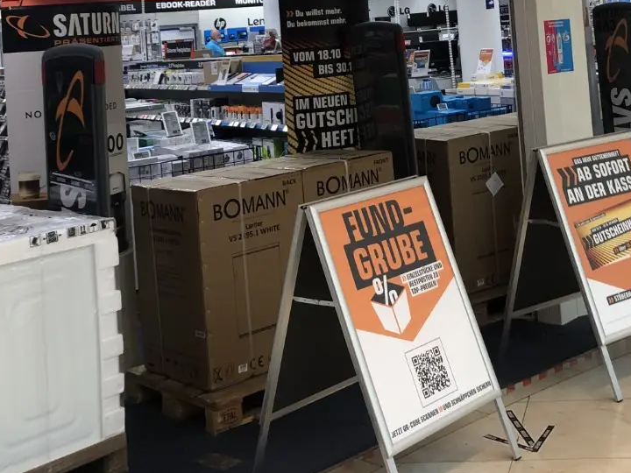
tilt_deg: +1.4
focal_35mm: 56
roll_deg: +4.2
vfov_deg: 24.9
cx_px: 512
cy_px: 3
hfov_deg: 33.3
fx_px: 1021
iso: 32
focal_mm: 3.99
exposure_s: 1/33
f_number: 1.8
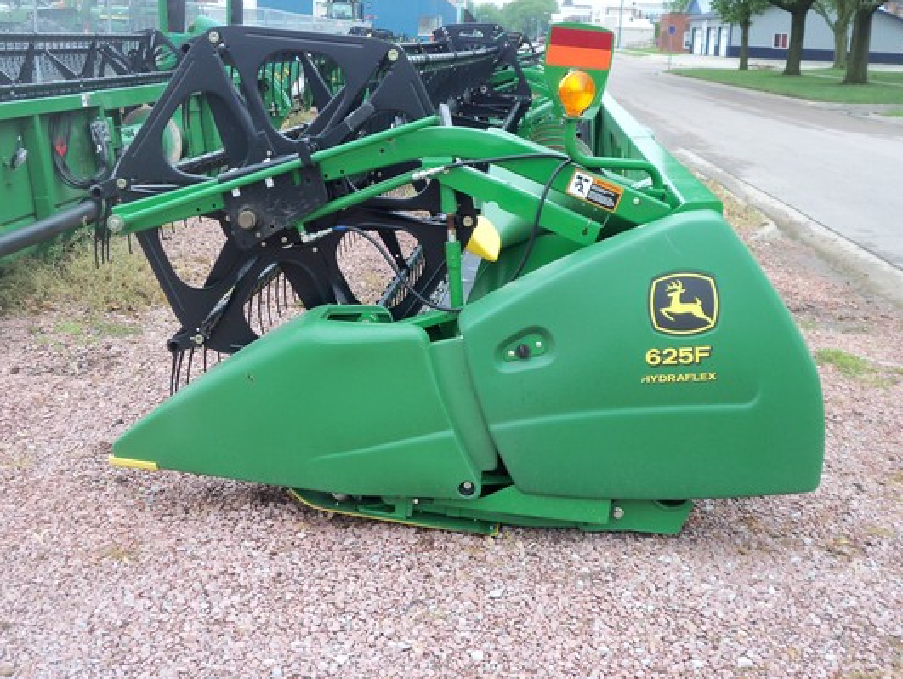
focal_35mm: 43
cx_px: 461
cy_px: 342
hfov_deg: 43.8
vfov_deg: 33.6
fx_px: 1122
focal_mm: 7.1
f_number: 3.2
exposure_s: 1/60
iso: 80
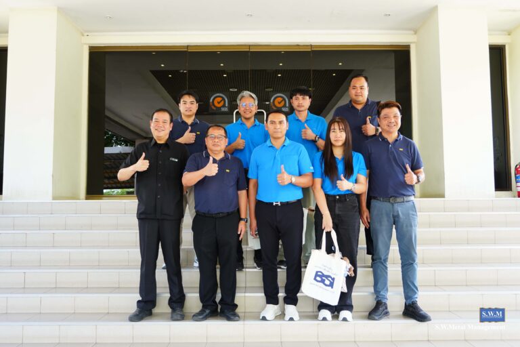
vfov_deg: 41.7
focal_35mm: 32
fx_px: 455
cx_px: 260
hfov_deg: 59.5
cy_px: 174
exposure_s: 1/40
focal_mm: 21
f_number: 4
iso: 200
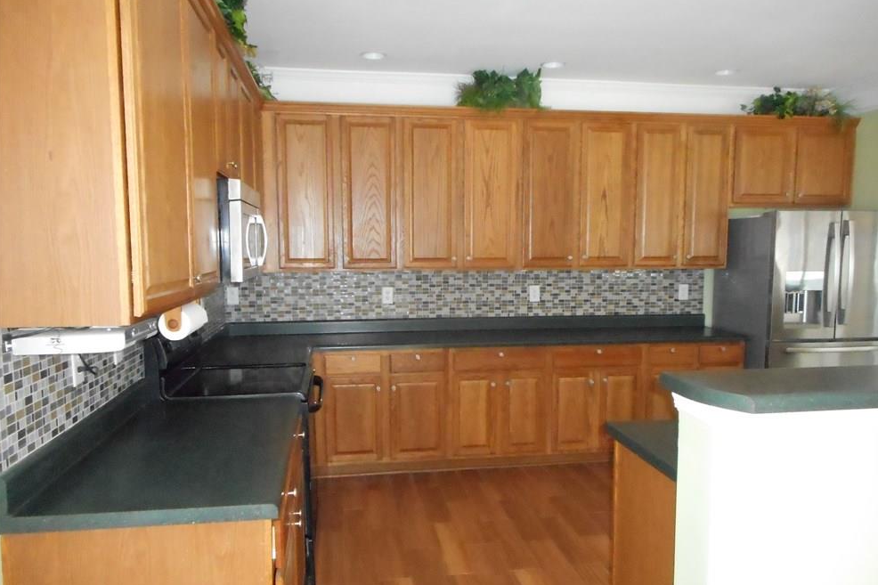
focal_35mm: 27
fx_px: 658
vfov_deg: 47.9
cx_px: 451
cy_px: 319
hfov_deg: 67.4
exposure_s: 1/25
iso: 1100
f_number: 3.7
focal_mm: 4.5
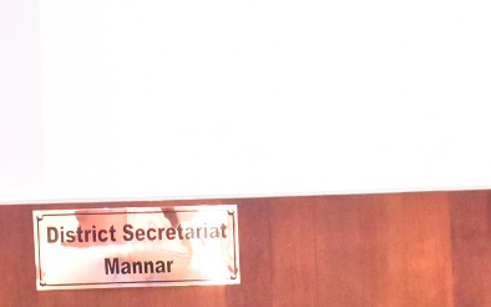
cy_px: 419
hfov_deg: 6.4
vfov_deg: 4.0
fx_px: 4361
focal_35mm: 326
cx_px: 290
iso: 16000
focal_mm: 70
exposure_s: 1/60
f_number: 10
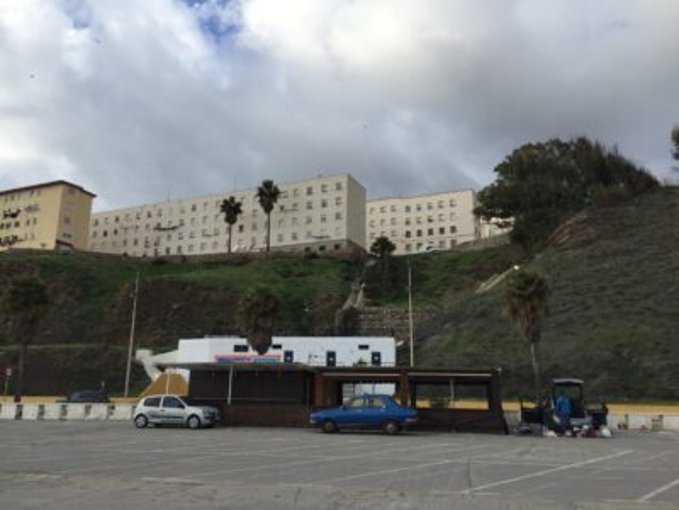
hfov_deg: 61.7
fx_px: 569
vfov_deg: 48.2
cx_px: 340
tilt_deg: +13.3
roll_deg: -1.3
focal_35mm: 29
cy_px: 255
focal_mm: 4.15
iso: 32
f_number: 2.2
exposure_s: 1/1319
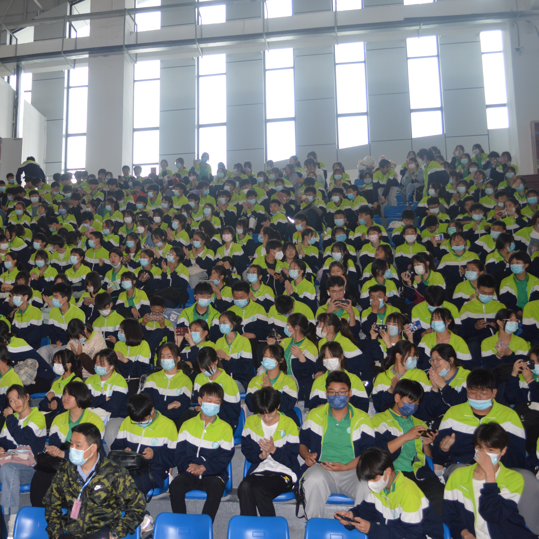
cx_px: 174
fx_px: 758
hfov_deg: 38.7
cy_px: 270
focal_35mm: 43
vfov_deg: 39.2
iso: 400
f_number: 3.8
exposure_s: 1/60
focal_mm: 22
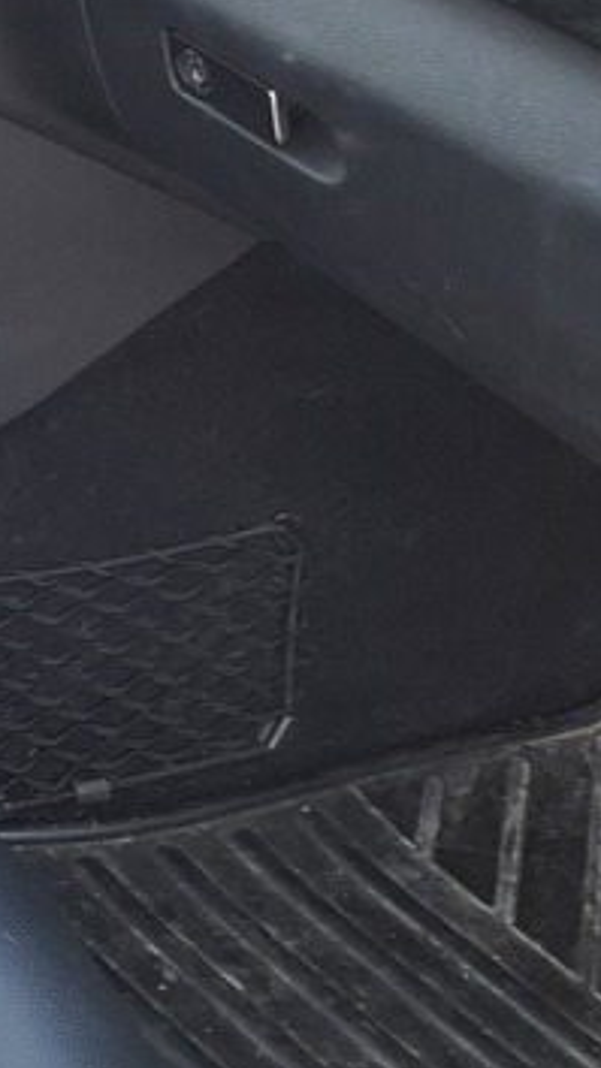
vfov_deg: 20.9
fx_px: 2891
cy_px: 350
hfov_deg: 10.8
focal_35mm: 102
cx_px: -595
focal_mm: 5.54
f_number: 1.8
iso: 50
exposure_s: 1/126
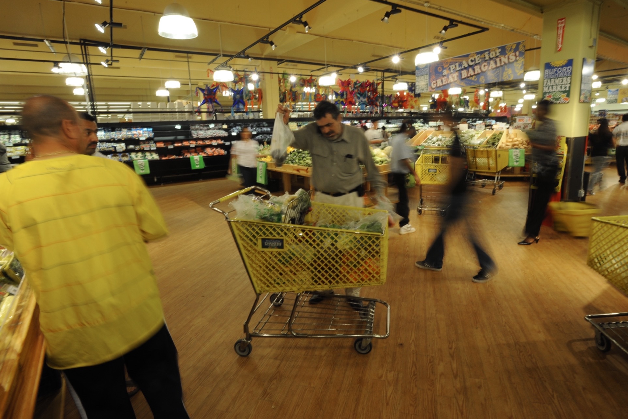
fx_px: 436
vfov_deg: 51.3
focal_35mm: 25
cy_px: 201
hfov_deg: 71.5
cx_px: 321
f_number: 22
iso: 800
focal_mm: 24
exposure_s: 1/5
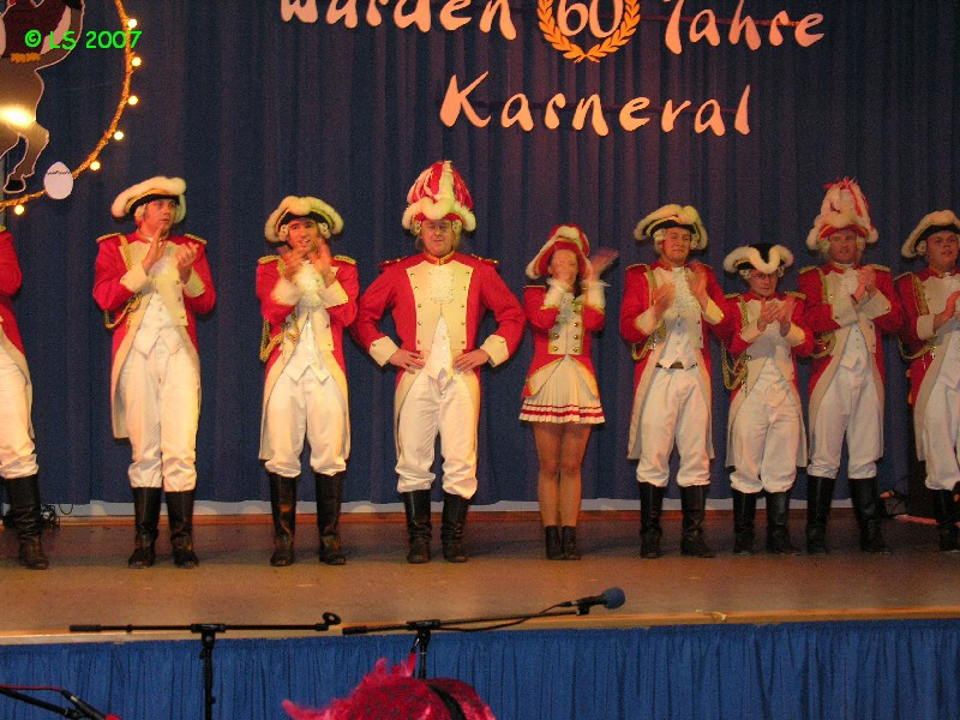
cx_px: 480
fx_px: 1775
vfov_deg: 22.9
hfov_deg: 30.3
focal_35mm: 64
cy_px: 360
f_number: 4
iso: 200
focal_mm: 16.4
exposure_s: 1/30
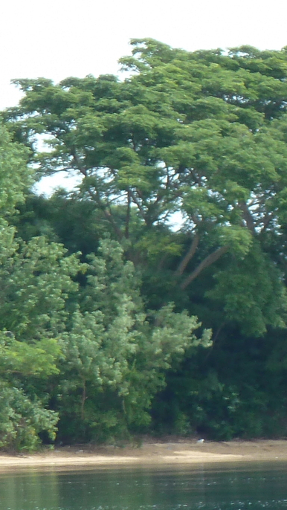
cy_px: 285
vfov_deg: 2.1
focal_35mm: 1014
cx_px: 310
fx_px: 13715
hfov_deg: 1.2
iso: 80
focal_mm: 49.2
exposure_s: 1/160
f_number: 4.9
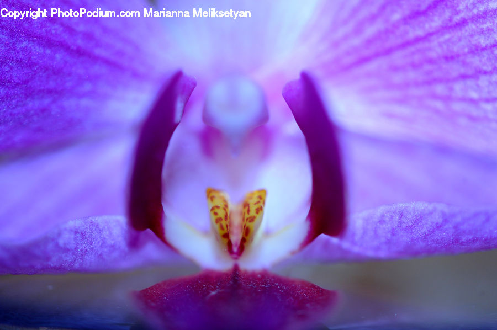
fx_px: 1448
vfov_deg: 13.0
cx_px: 248
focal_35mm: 105
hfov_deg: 19.5
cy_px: 165
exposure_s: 1/60
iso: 1000
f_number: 5
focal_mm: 105
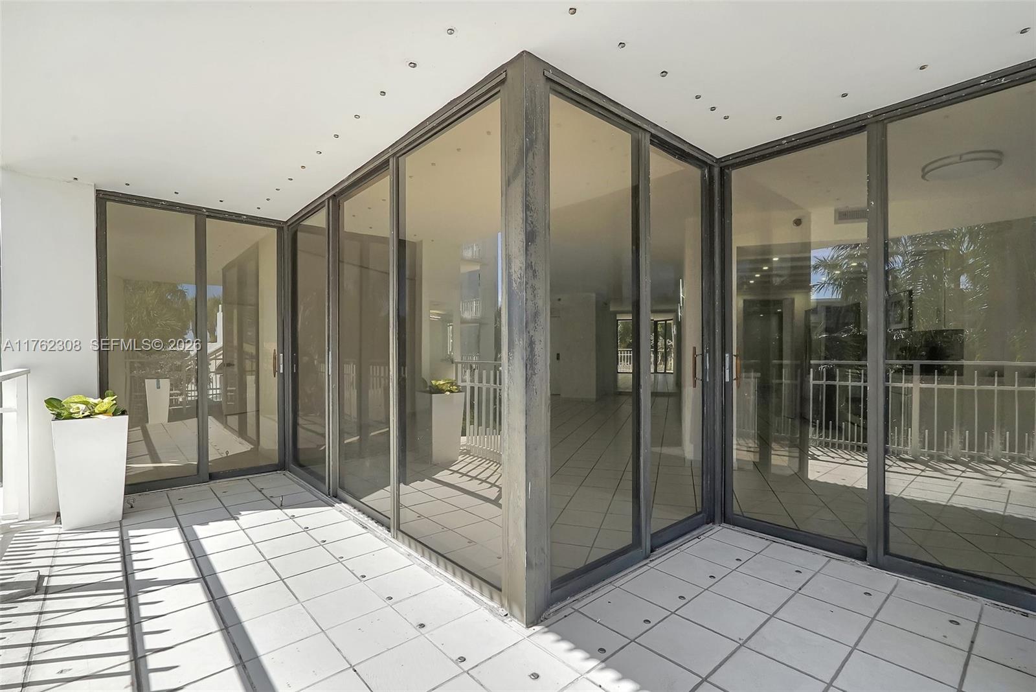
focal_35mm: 16
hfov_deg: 95.0
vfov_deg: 72.1
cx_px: 518
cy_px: 346
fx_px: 475
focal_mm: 16.5
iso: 640
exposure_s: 1/320
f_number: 14
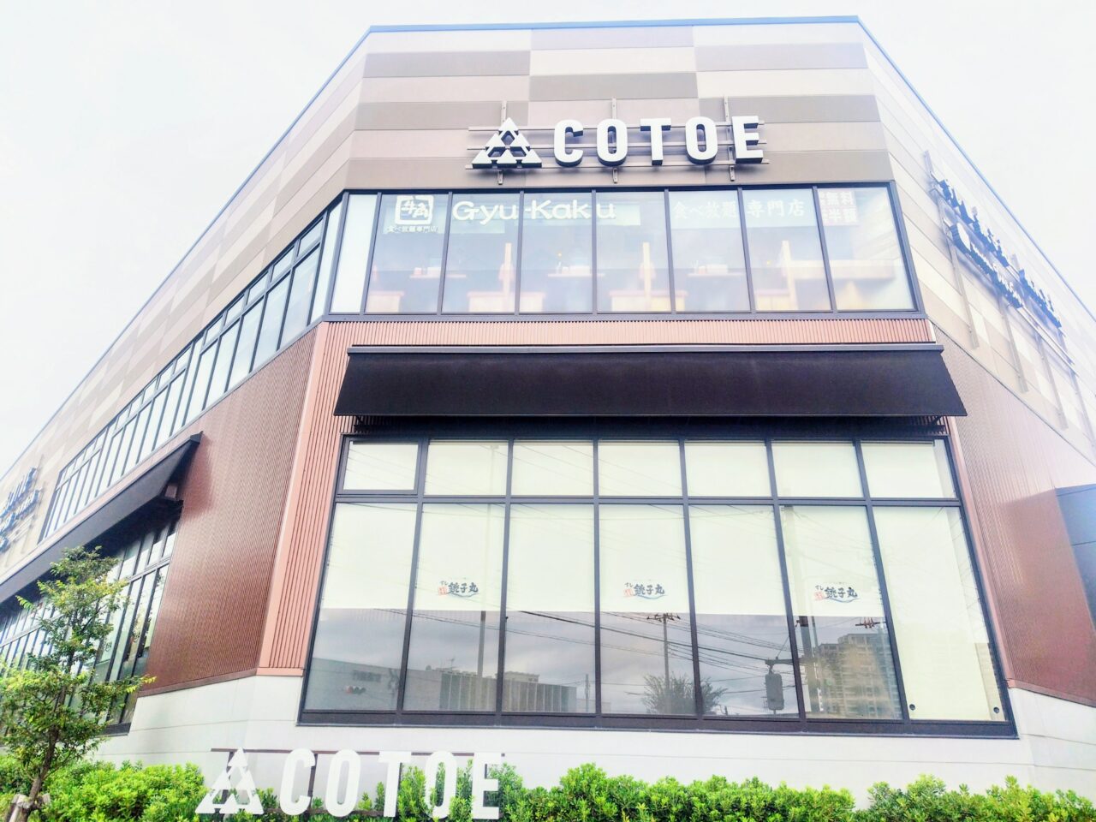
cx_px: 548
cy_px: 411
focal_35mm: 23
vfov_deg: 58.9
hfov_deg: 73.9
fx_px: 728
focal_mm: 5.6
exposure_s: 1/1315
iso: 50
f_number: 1.9
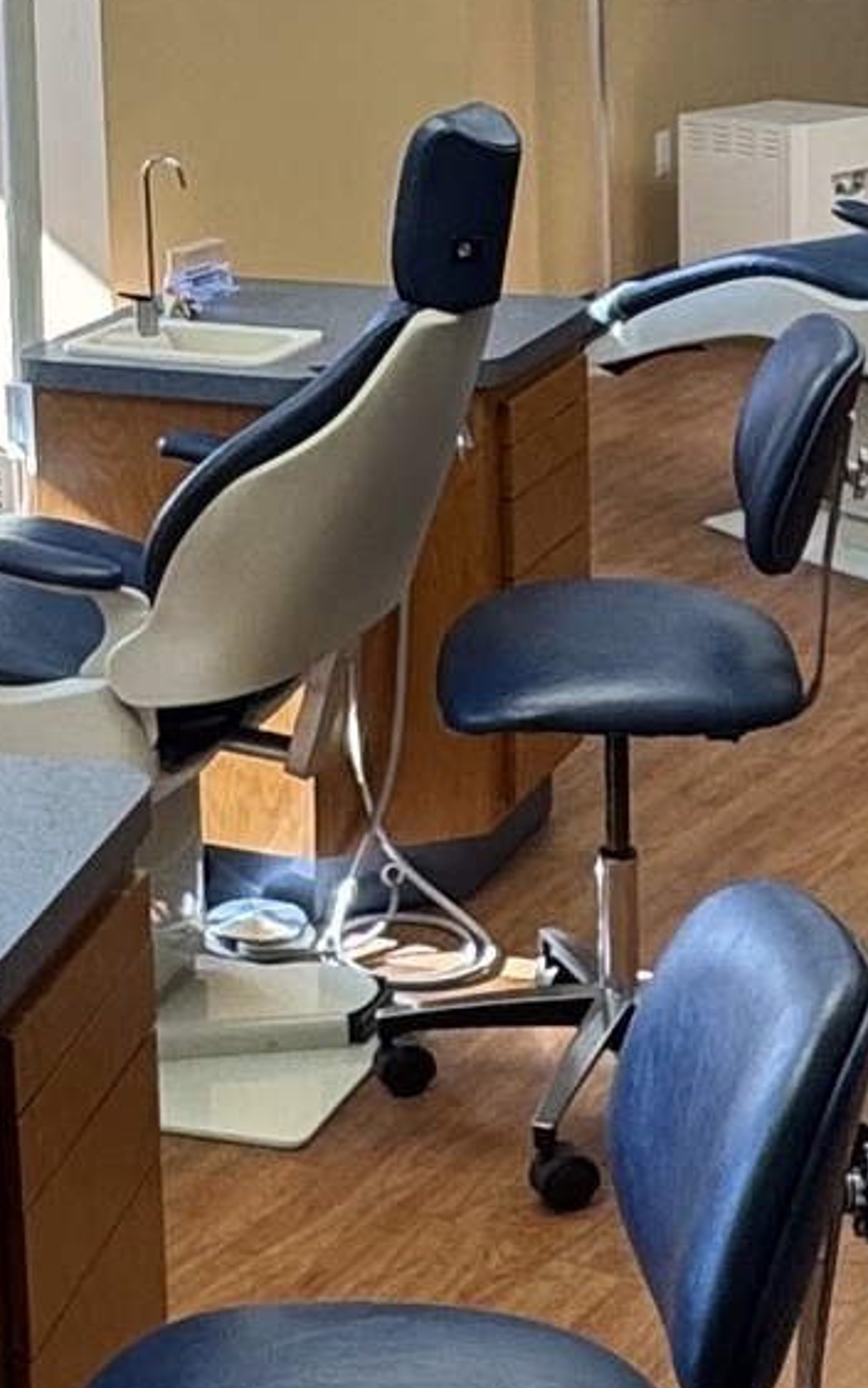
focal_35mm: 81
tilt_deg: -8.0
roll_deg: +2.7
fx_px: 3065
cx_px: 42
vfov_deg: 24.8
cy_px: 141
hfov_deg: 15.9
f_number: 2.2
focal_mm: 2.22
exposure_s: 1/120
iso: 80
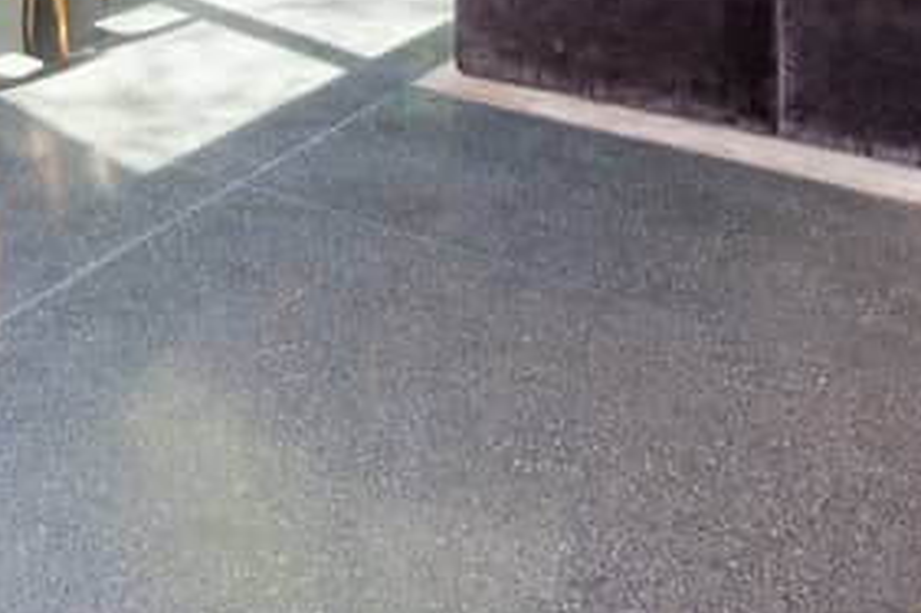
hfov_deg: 40.8
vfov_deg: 22.1
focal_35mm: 48
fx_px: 1227
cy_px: -357
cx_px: 338
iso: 400
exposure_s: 1/3
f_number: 14
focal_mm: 15
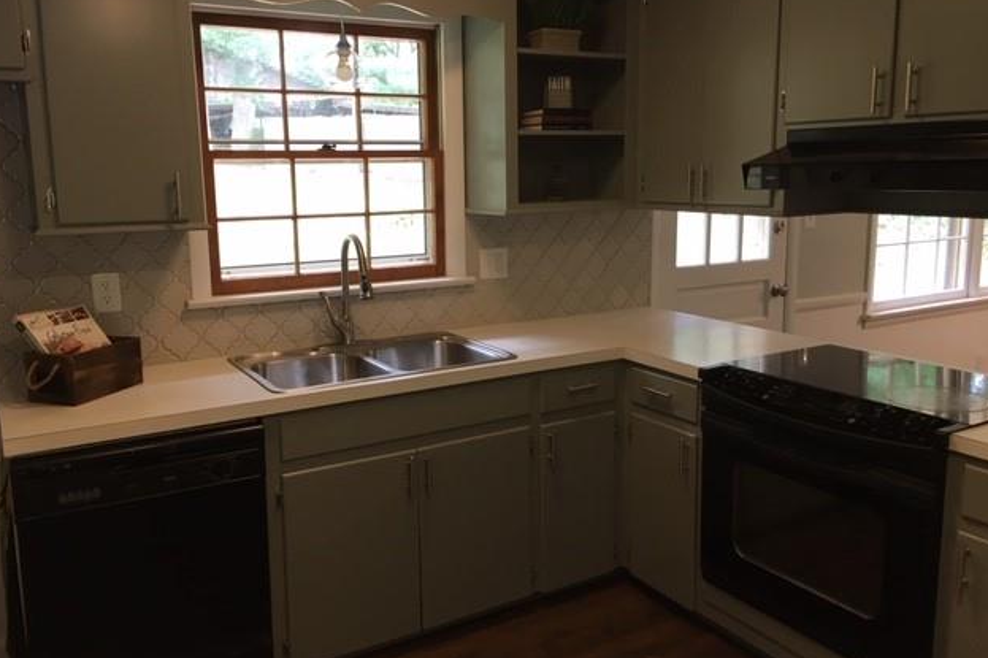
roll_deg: +1.7
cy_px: 309
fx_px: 851
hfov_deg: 60.3
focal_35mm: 31
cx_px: 487
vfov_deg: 42.3
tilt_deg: -8.2
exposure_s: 1/30
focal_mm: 4.15
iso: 50
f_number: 2.2
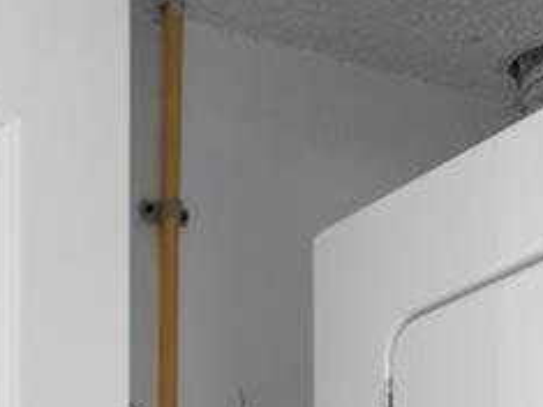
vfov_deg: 10.5
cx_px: -72
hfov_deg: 16.2
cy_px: 1022
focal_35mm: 118
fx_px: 1850
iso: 320
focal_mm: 18
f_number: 8
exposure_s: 1/4
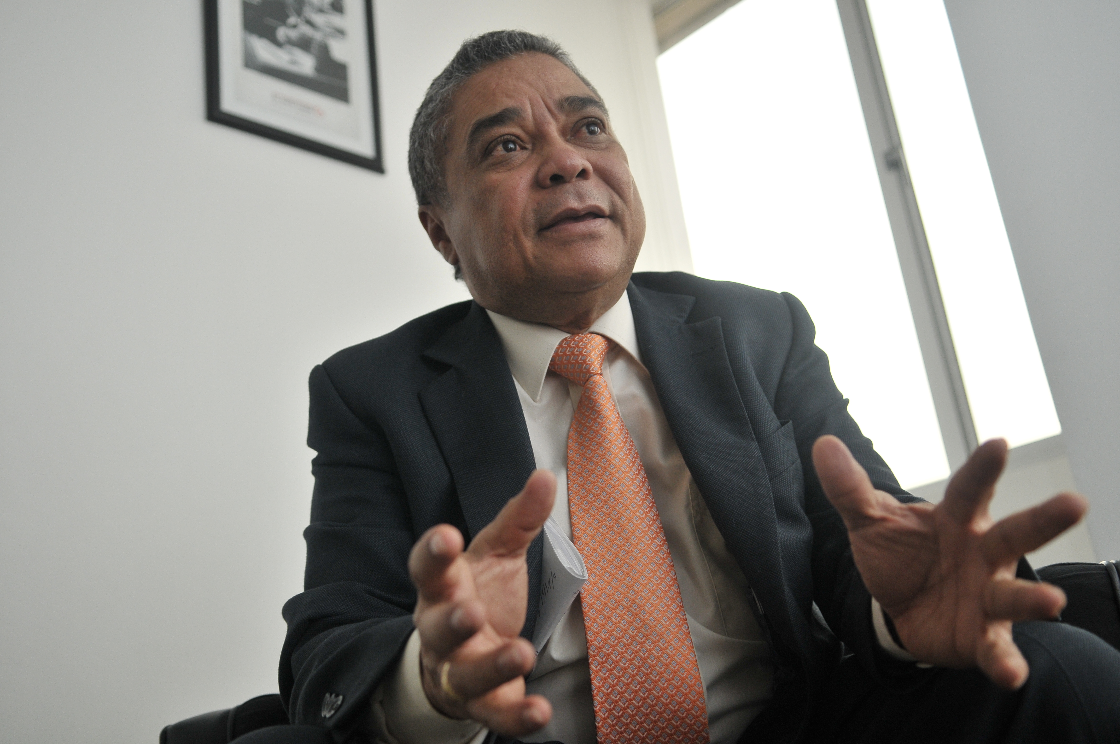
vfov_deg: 34.1
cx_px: 560
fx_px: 1212
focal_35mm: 39
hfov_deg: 49.6
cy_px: 372
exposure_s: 1/320
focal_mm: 26
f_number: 2.8
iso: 400
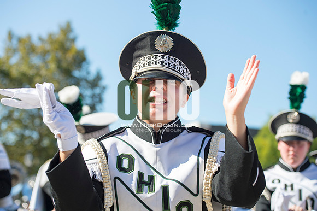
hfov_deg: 27.0
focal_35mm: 75
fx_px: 660
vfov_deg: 18.2
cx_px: 158
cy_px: 106
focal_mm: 75
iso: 200
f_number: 4.5
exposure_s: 1/1000
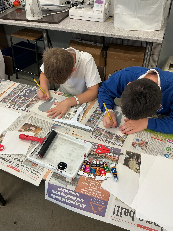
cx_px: 84
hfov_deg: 46.8
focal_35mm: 30
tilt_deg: -42.3
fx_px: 200
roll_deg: +2.8
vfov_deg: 60.0
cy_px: 113
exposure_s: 1/60
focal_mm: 3
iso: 64
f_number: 1.8
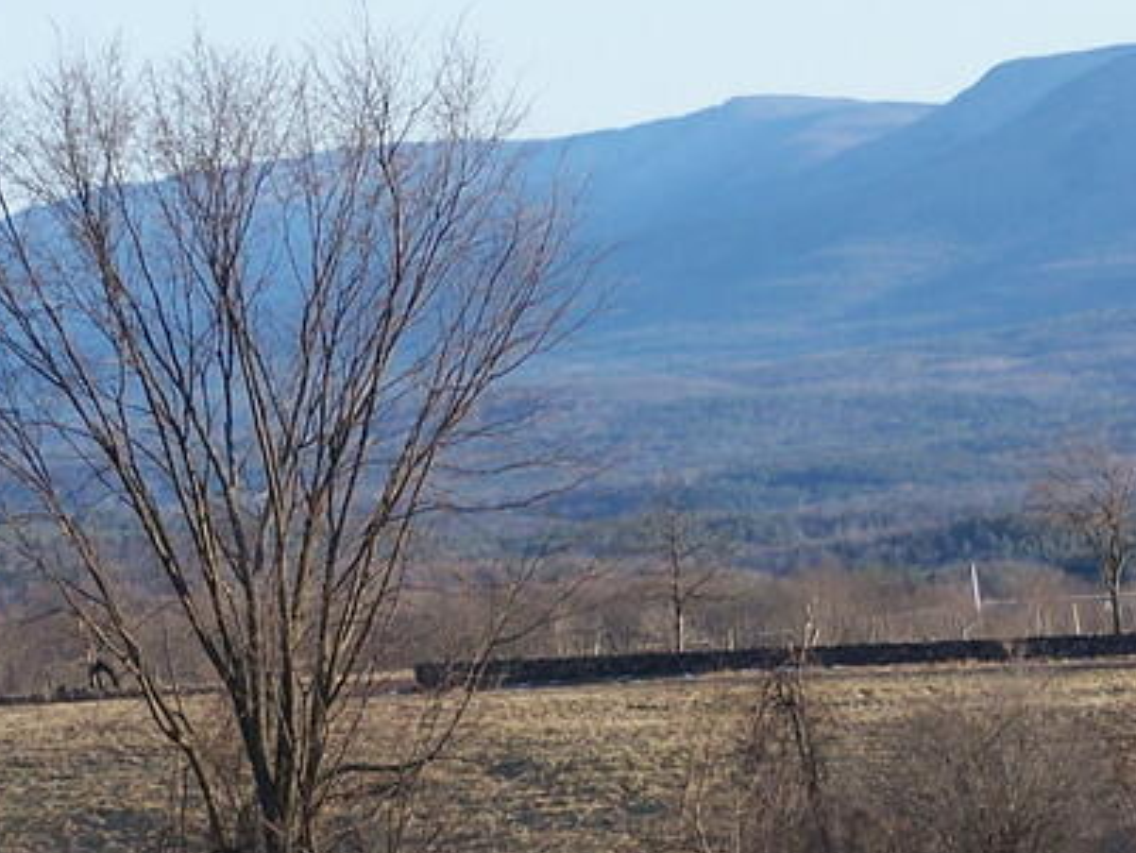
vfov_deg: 5.0
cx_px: 1048
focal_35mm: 299
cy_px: 309
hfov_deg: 6.6
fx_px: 9815
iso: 80
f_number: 3.2
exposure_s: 1/400
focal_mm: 19.4
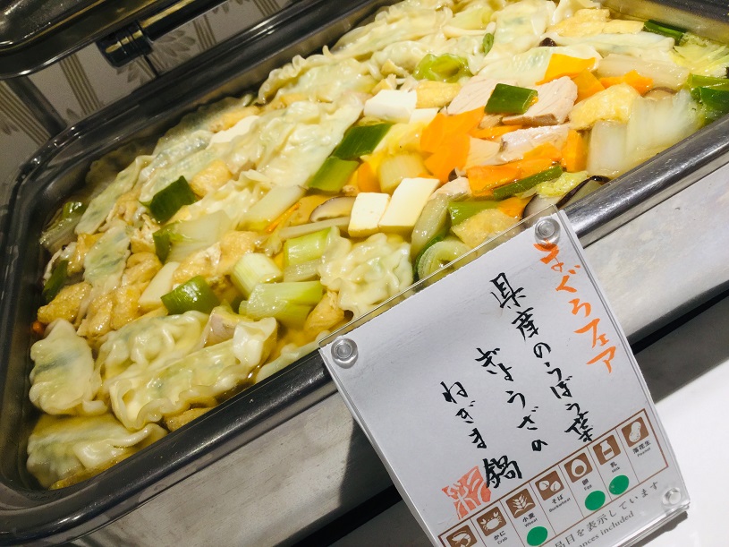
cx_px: 364
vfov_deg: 45.4
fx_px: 653
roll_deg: +27.0
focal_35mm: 31
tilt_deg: -38.5
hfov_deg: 58.4
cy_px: 274
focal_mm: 3.3
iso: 25
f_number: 2.4
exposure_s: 1/60
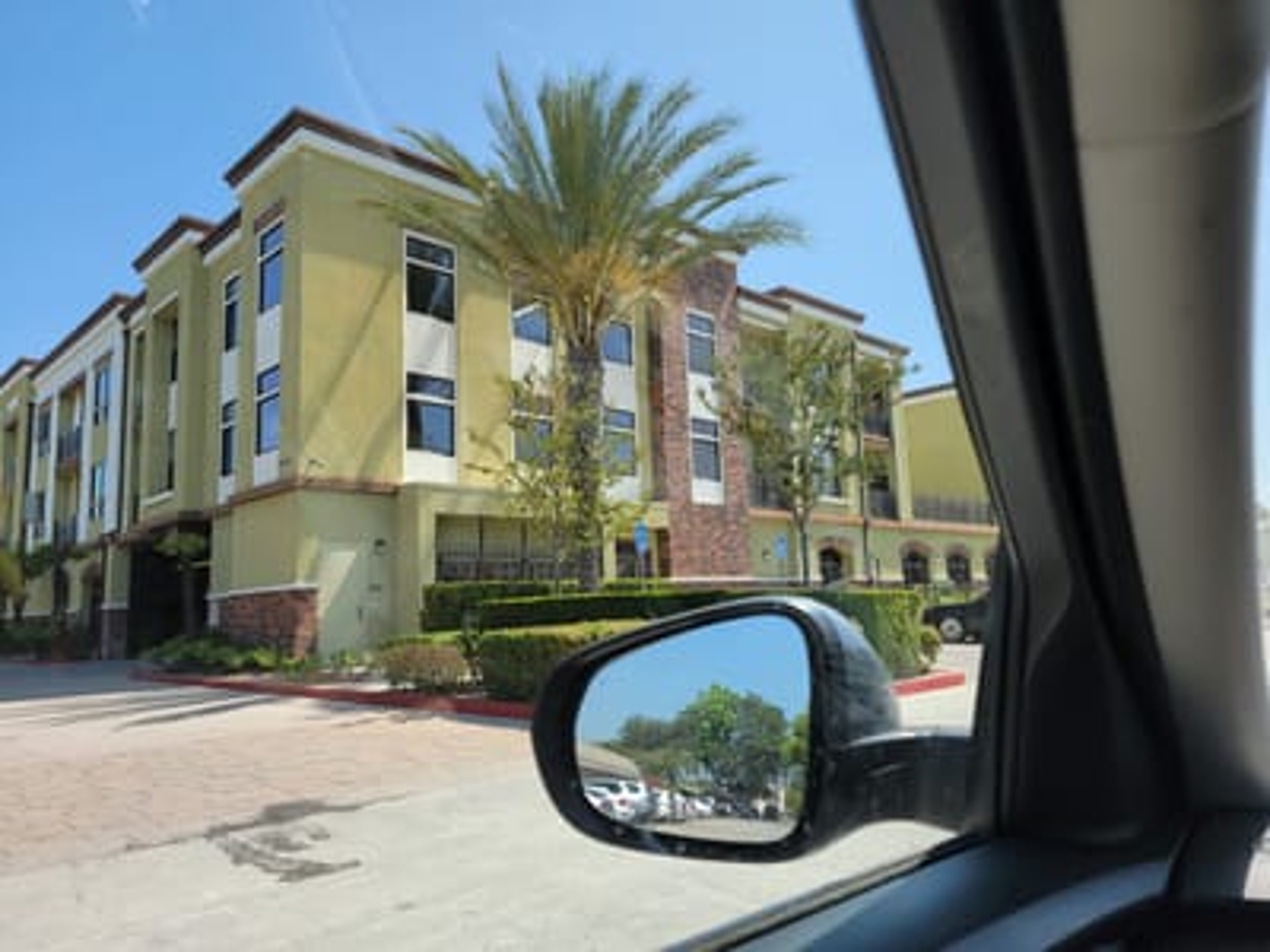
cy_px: 476
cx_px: 635
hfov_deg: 71.6
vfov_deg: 56.8
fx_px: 881
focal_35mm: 24
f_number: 1.8
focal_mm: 6.7
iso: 16
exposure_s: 1/438
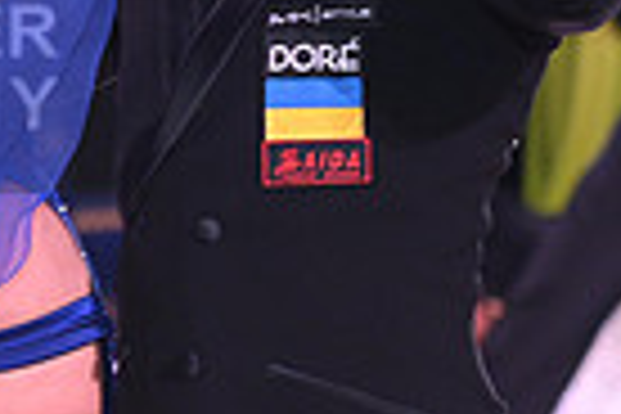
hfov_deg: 4.2
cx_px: -378
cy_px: 74
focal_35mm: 486
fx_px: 8383
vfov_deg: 2.8
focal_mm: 116
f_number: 4.5
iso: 1600
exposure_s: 1/200
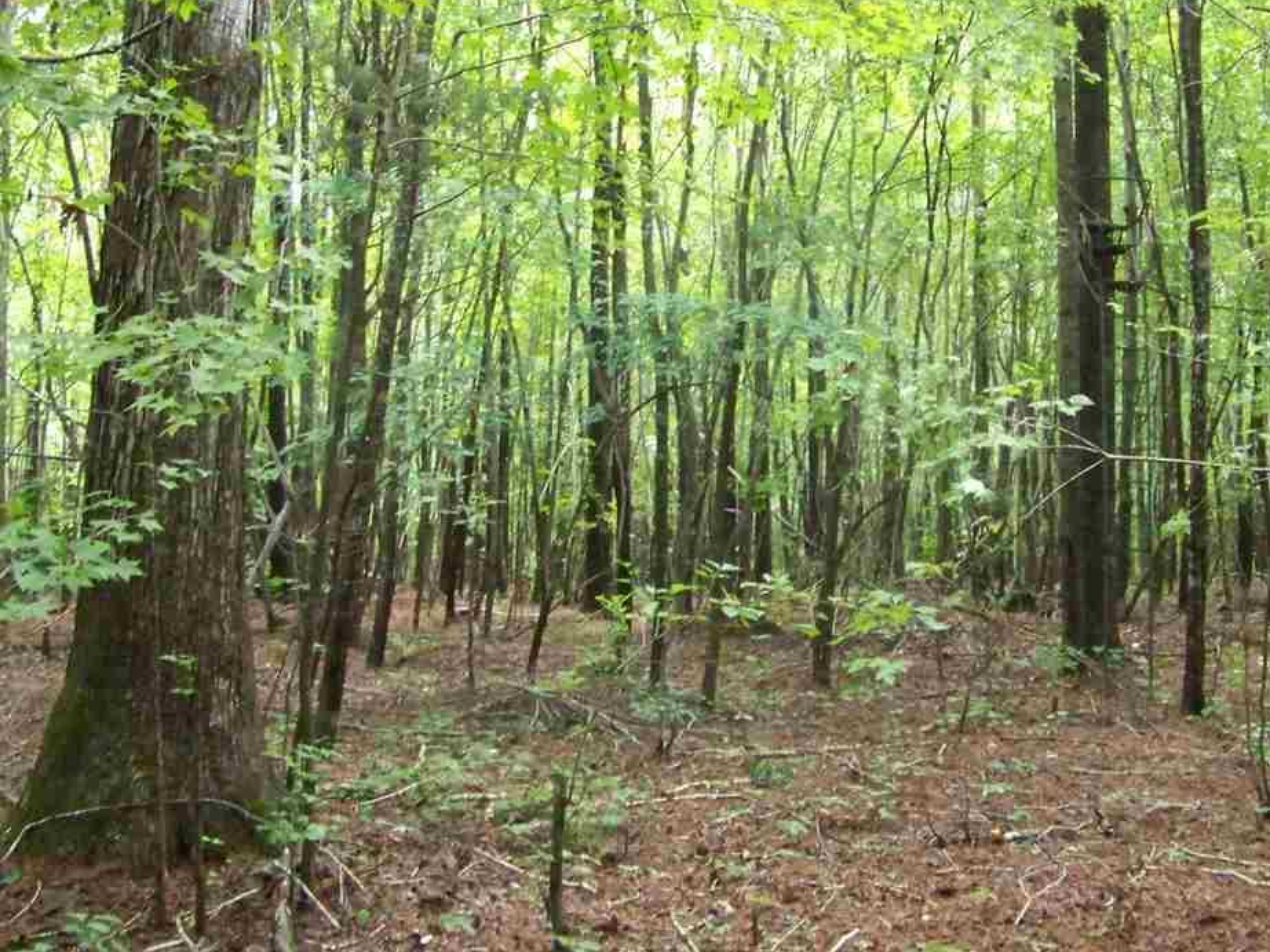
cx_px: 727
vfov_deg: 29.0
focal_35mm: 50
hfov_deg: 38.1
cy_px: 358
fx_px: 1834
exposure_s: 1/30
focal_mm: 5.85
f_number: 2.8
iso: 400
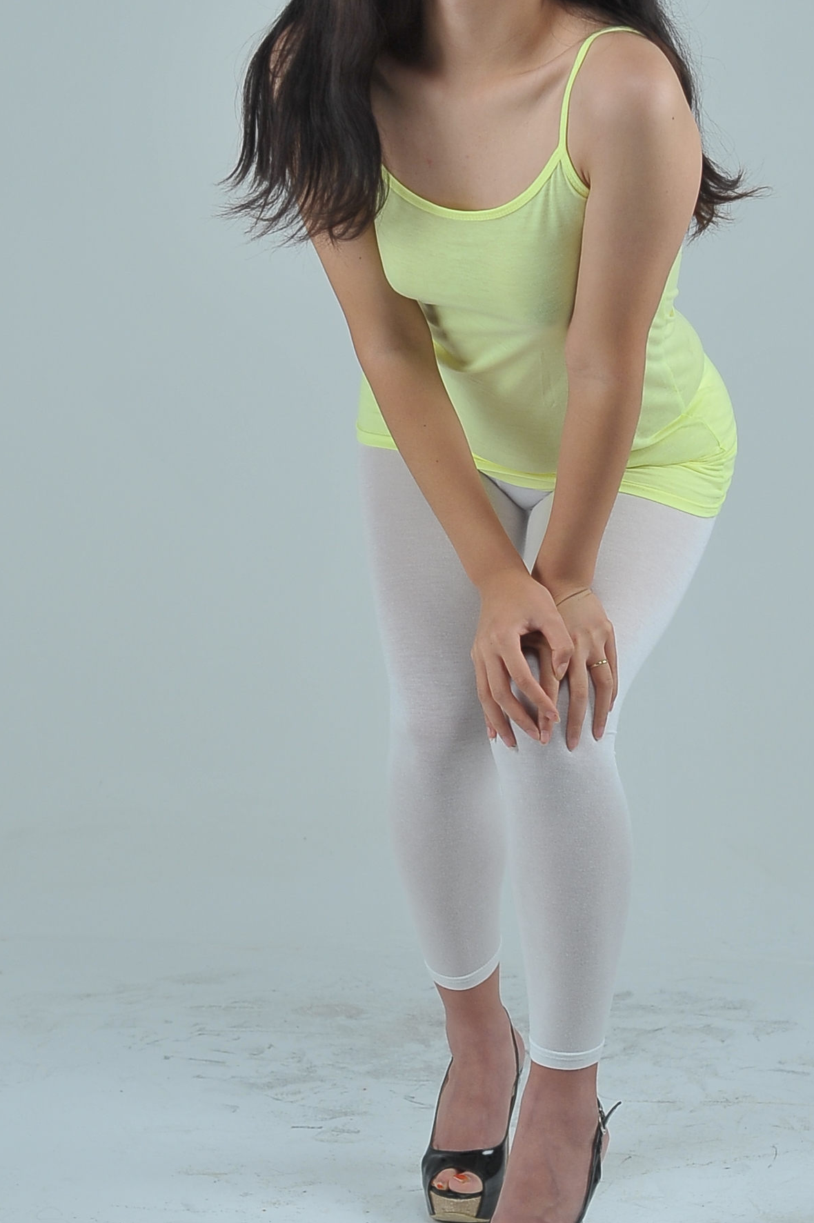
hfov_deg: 11.4
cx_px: 511
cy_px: 617
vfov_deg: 17.1
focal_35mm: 120
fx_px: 4074
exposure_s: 1/160
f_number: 4.5
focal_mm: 50
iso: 320
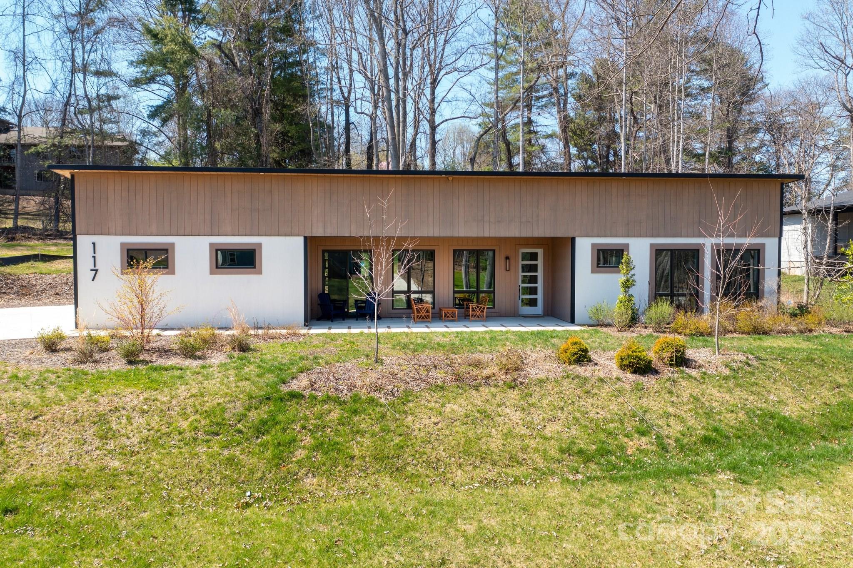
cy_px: 284
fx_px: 663
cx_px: 426
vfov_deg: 46.4
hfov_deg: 65.5
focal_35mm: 28
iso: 100
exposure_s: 1/80
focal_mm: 10.26
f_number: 3.5
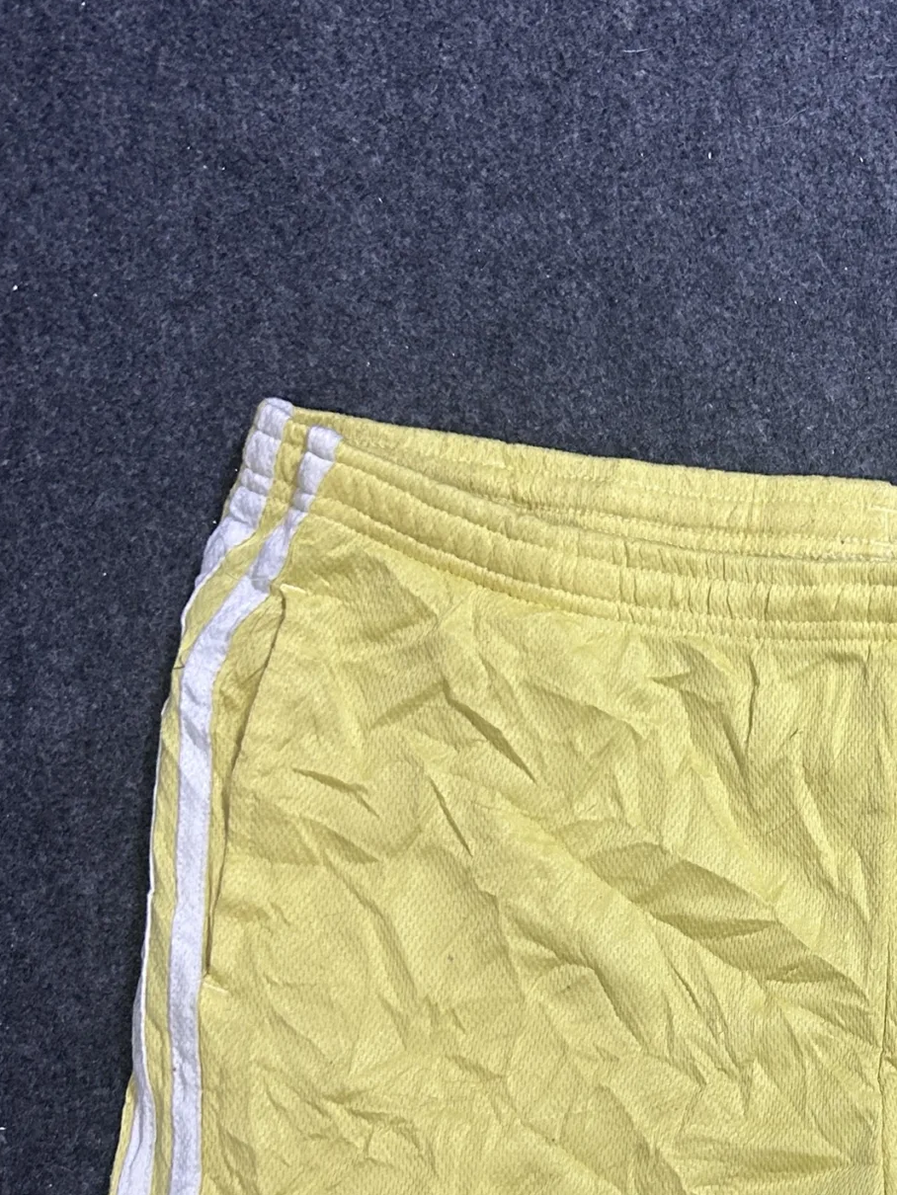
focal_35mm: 55
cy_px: 913
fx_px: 1900
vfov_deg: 34.1
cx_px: 897
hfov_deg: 25.3
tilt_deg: -63.5
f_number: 1.5
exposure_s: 1/50
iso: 160
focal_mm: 5.7
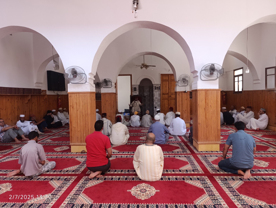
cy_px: 104
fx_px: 184
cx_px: 138
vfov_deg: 59.0
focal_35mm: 23
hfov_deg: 73.8
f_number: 1.6
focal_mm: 6.14
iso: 500
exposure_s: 1/100
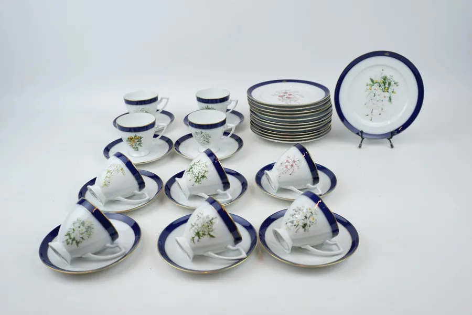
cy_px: 158
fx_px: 433
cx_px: 236
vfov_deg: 40.0
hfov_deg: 57.2
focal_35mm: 33
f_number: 4
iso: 50
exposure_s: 1/60
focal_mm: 33
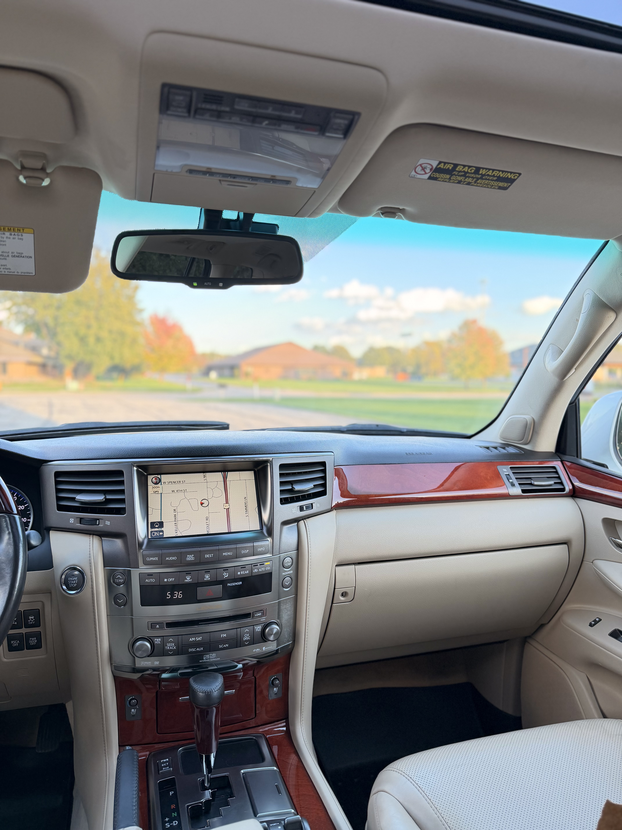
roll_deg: -1.0
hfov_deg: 56.8
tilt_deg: -4.2
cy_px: 415
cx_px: 311
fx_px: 575
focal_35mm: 24
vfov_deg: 71.6
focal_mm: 6.76
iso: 100
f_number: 1.78
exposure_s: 1/121
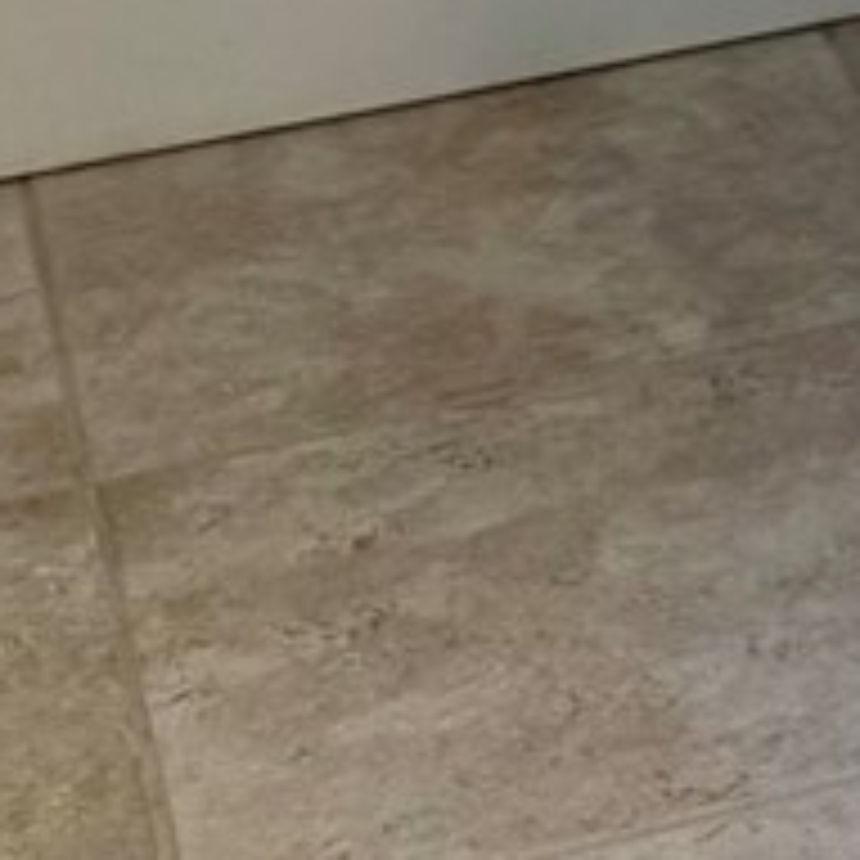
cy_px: -1040
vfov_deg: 9.1
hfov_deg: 8.7
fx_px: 5003
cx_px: 2283
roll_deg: +1.6
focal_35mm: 178
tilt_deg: -11.6
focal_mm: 6.76
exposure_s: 1/649
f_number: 1.78
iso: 80
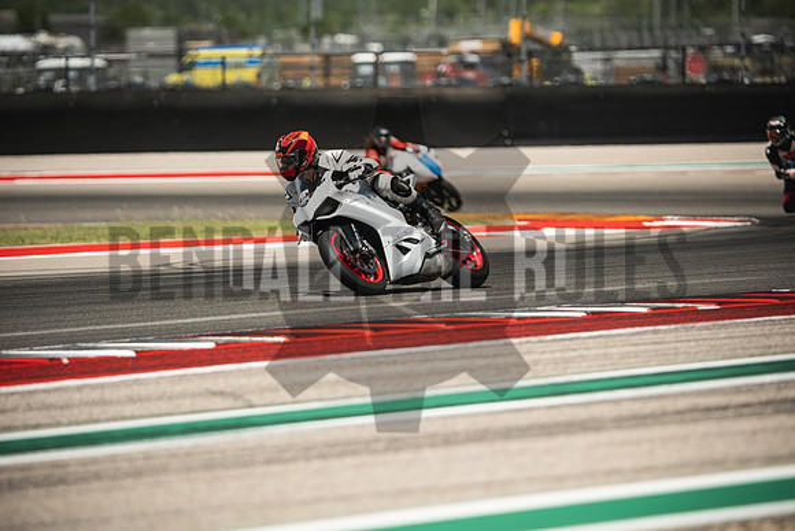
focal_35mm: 300
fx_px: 6626
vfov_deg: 4.6
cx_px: 398
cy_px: 266
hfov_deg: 6.9
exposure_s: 1/2000
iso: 160
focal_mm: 200
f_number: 2.5
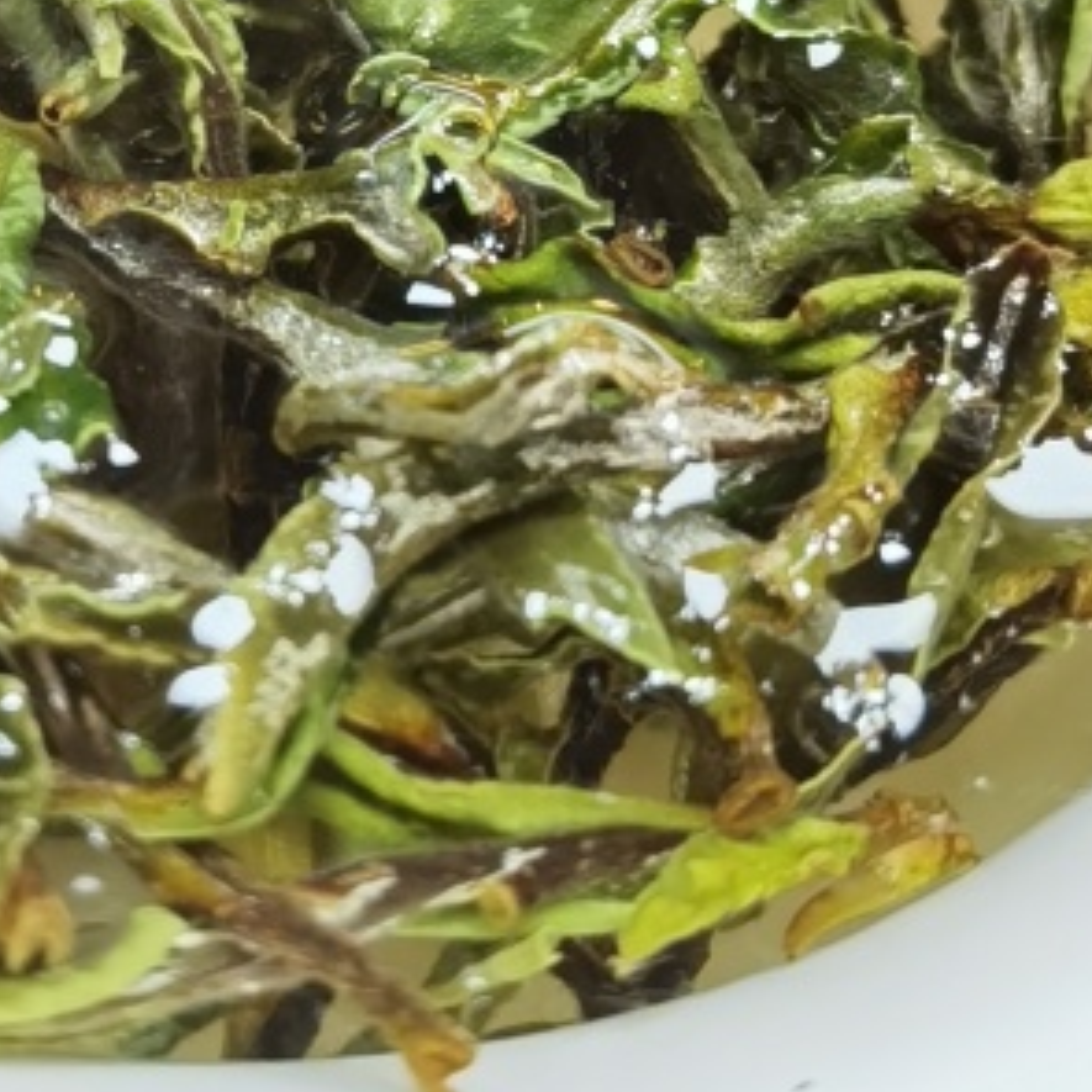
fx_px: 4568
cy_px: 120
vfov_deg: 13.5
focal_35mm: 128
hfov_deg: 13.6
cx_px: 218
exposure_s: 1/100
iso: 250
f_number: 1.9
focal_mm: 6.71
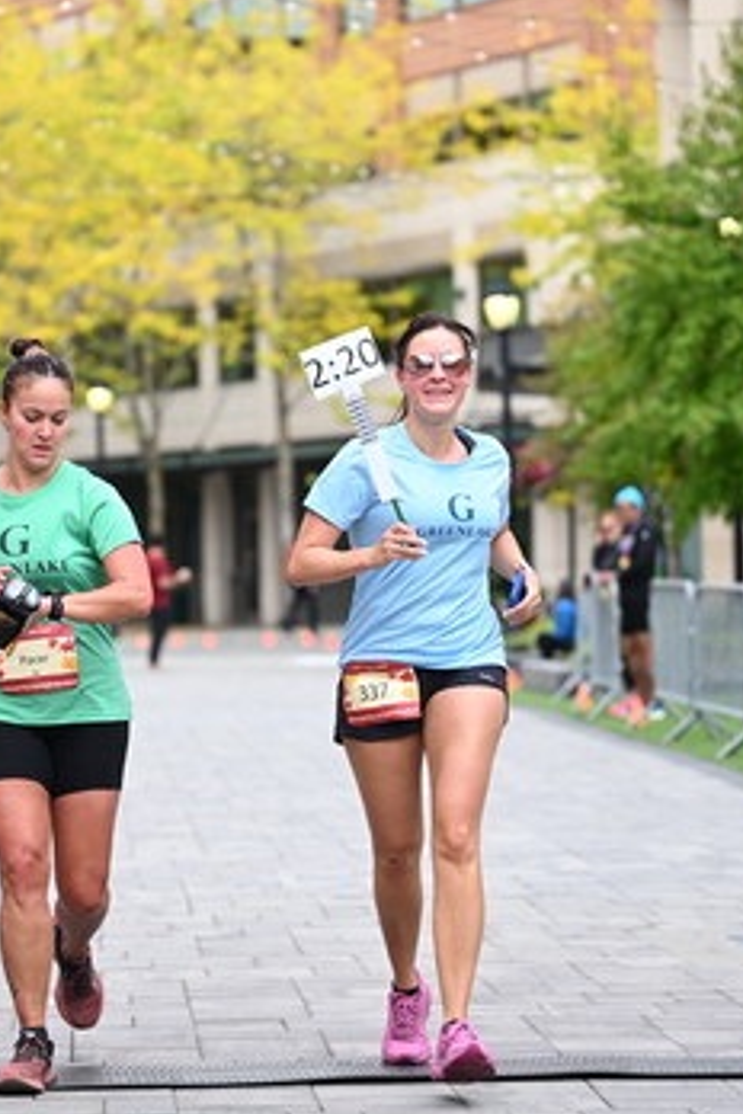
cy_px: 525
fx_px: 4303
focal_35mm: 139
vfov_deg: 14.8
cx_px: 303
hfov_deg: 9.9
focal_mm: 88
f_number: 2.8
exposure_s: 1/2000
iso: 640
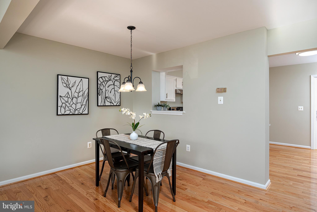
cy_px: 106
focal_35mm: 20
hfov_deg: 84.0
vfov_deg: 61.9
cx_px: 158
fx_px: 176
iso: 320
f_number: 9
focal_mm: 20
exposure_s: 1/200
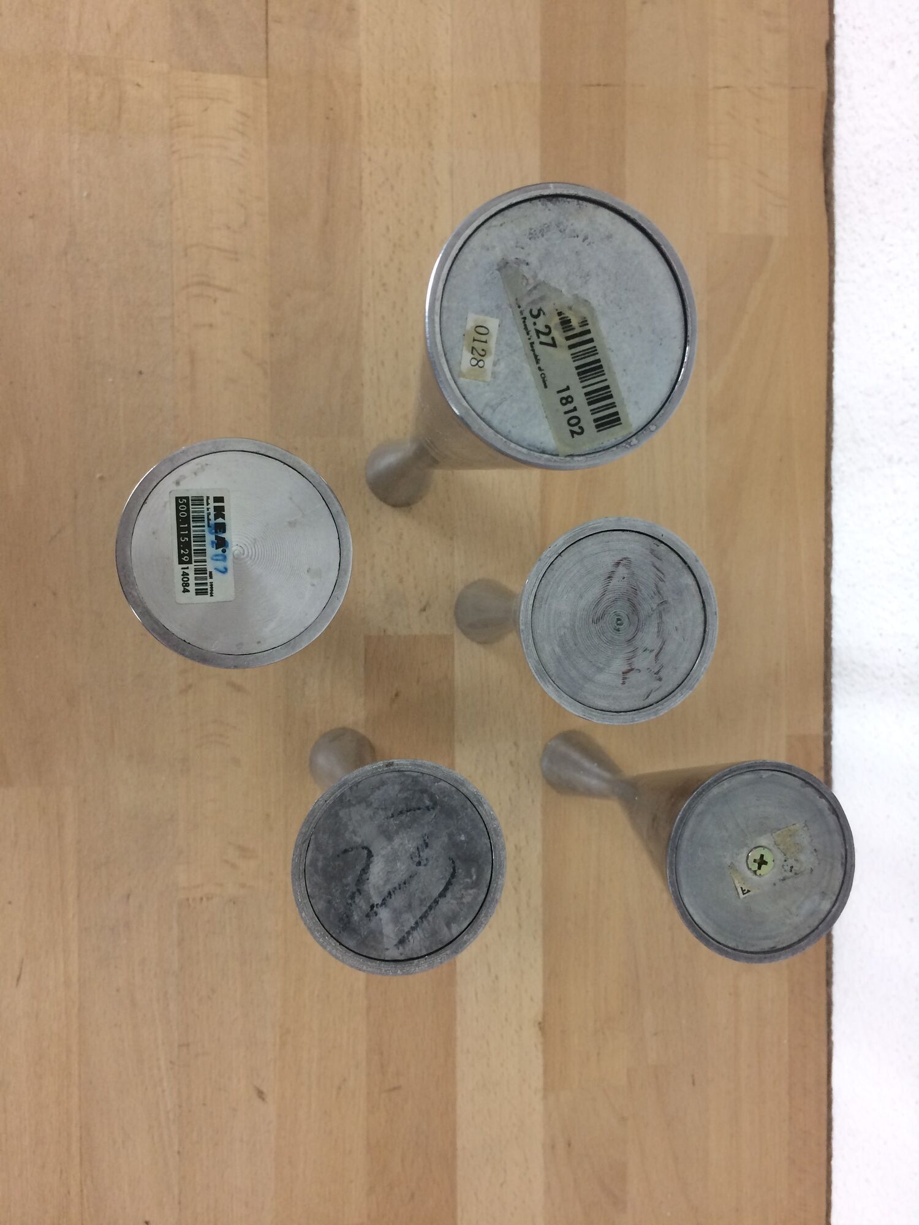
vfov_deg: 61.7
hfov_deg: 48.2
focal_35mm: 29
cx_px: 460
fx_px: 1027
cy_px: 612
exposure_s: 1/33
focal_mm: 4.15
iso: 50
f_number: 2.2
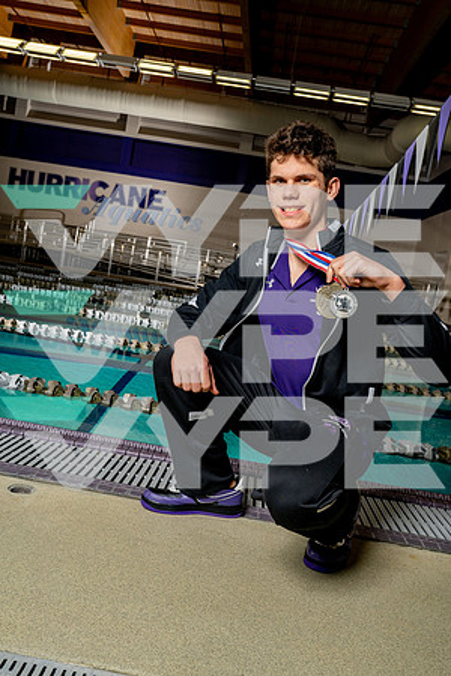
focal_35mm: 33
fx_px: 620
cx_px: 226
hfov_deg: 40.0
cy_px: 338
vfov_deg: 57.2
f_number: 8
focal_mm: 33
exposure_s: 1/250
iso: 400
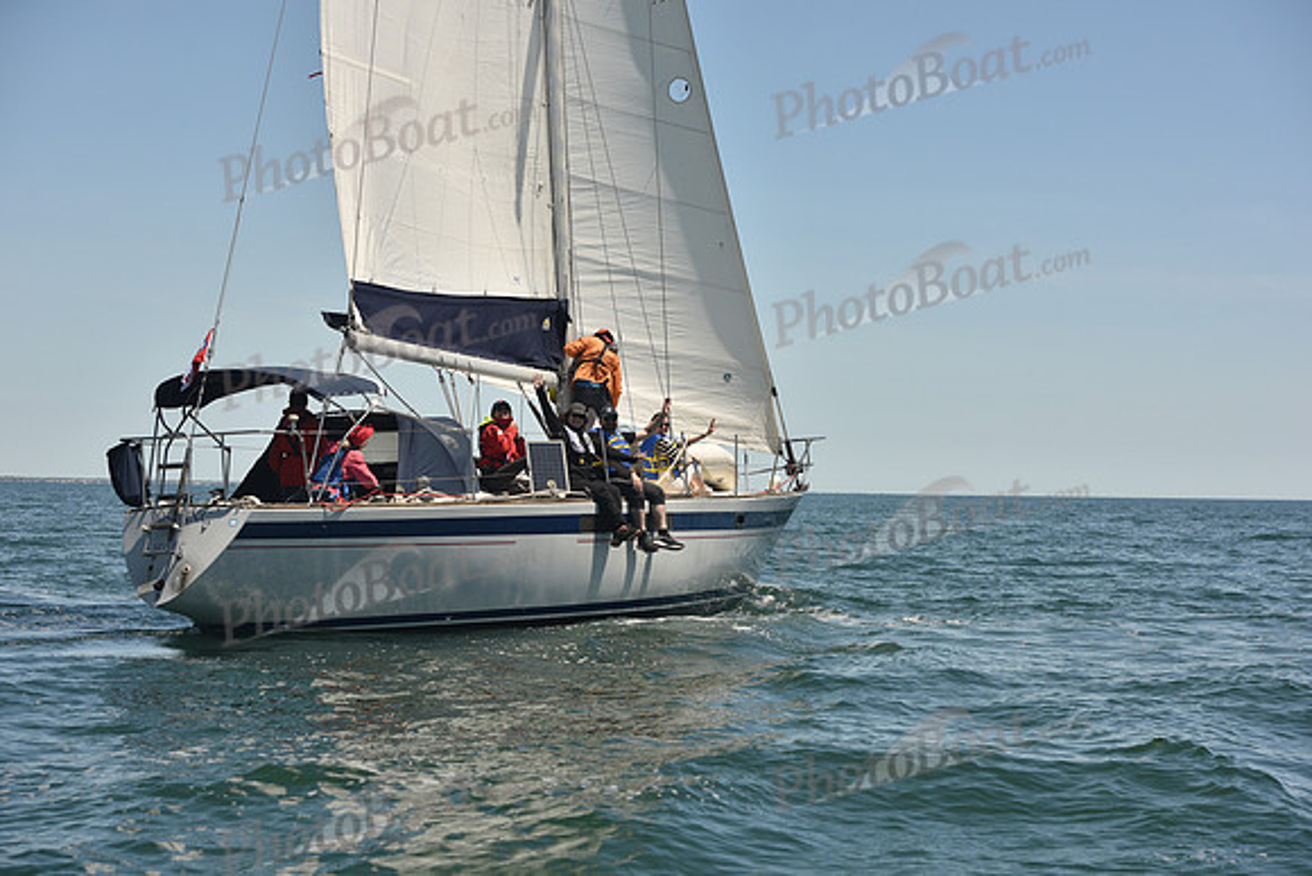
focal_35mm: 70
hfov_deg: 28.8
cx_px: 656
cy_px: 438
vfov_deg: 19.5
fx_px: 2552
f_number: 6.3
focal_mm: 70
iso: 250
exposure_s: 1/800
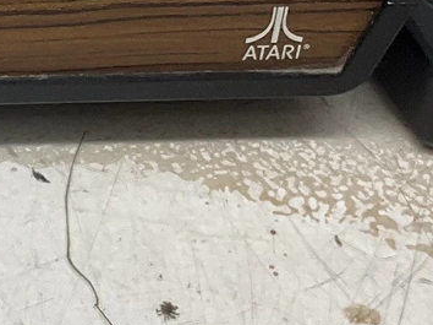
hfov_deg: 11.7
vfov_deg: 8.9
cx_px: -143
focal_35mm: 164
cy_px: -96
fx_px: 2050
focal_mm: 3
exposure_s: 1/120
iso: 40
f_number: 1.8
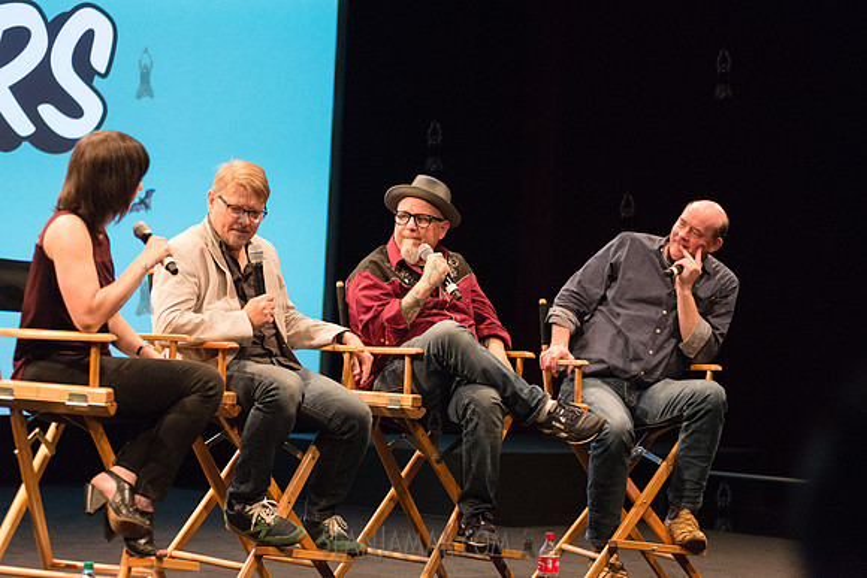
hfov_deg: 25.4
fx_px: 1927
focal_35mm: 80
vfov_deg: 17.1
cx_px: 434
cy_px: 289
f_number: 3.2
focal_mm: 80
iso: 4000
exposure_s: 1/200
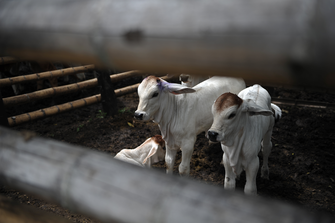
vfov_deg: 35.0
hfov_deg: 50.7
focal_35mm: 38
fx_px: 353
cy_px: 112
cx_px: 168
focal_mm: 38
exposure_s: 1/1250
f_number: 2.8
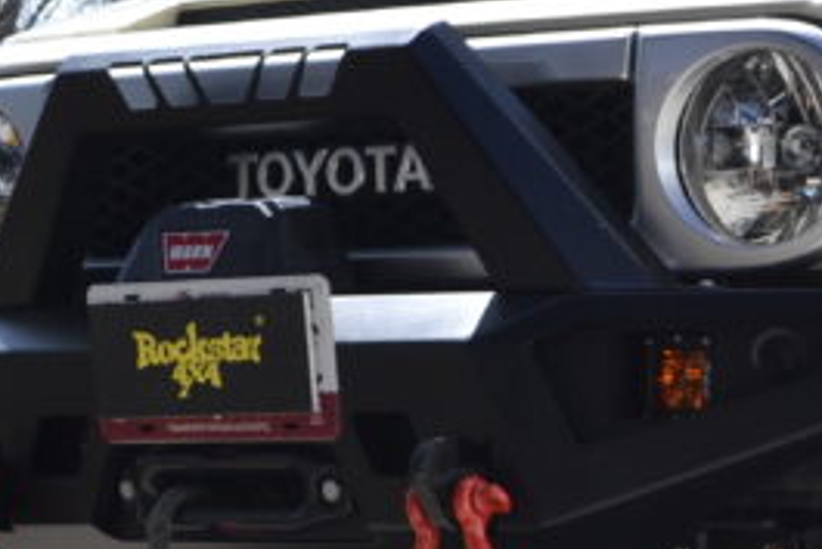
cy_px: 361
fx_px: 3175
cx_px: 1079
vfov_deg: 9.9
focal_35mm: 139
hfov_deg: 14.1
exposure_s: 1/160
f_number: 6.3
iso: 100
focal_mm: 24
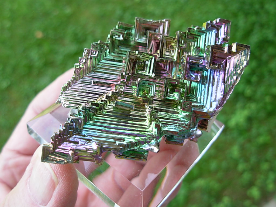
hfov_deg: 49.0
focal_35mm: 38
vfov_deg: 37.7
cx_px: 138
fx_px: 303
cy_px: 104
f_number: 2.9
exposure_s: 1/102
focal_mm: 6.3
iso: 50
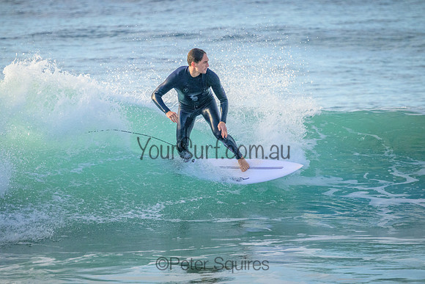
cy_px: 142
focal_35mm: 650
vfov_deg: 2.1
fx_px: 7675
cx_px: 212
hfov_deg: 3.2
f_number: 11
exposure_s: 1/2000
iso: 5000
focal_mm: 650
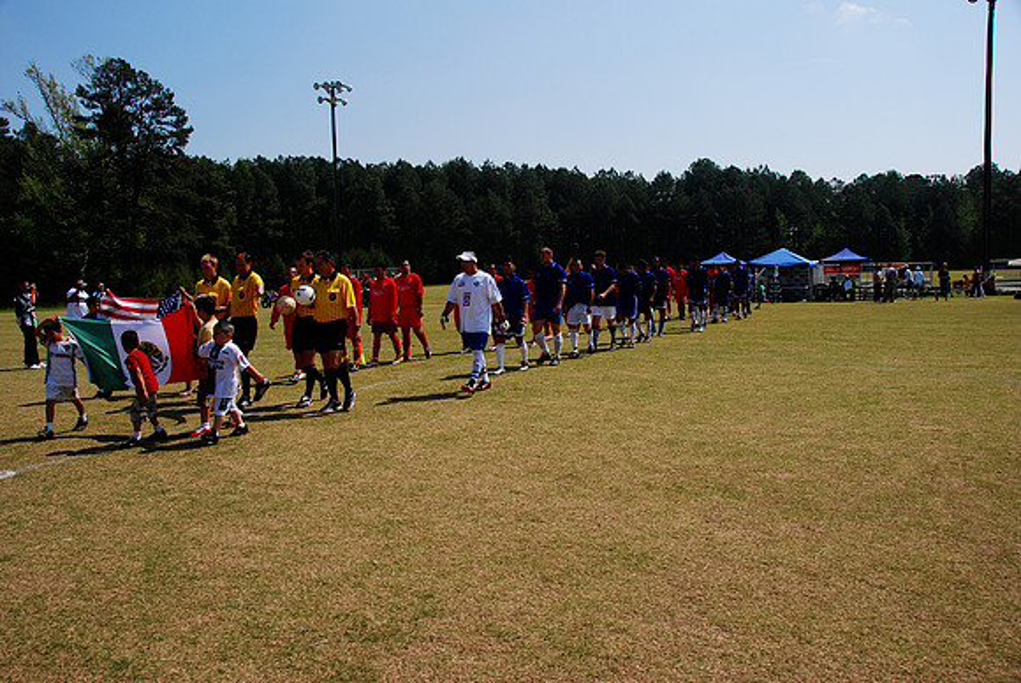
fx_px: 767
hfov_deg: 67.3
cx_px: 510
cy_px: 342
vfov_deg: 48.0
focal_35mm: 27
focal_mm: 18
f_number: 6.3
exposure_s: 1/400
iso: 100
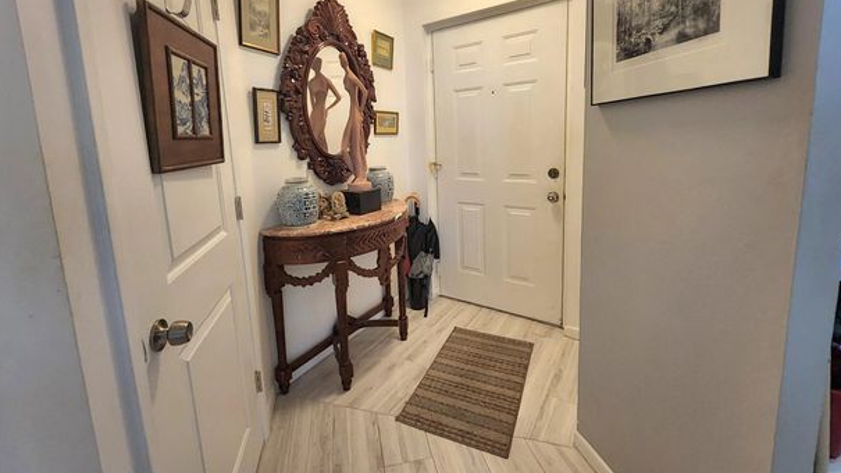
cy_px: 187
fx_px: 334
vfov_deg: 69.7
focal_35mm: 15
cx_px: 402
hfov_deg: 102.9
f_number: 2.2
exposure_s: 1/60.2
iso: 200
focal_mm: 1.13
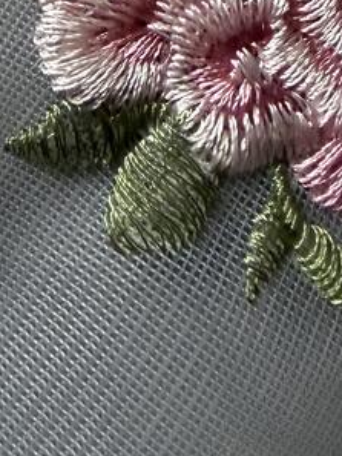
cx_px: -121
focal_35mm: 97
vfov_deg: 16.8
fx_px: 1277
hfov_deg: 14.5
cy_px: -365
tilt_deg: -83.3
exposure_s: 1/70
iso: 320
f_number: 2.2
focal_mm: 2.22
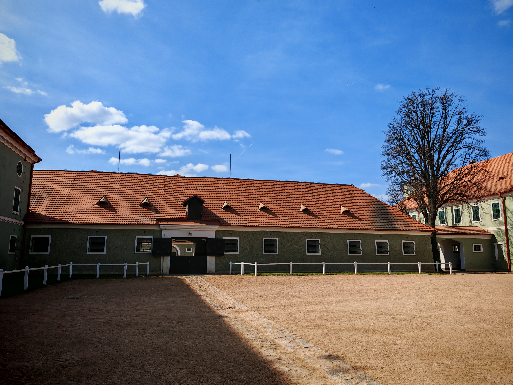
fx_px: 400
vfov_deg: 51.4
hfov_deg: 65.3
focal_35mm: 27
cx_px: 256
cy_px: 192
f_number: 1.6
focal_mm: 7.62
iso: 50
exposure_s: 1/3000
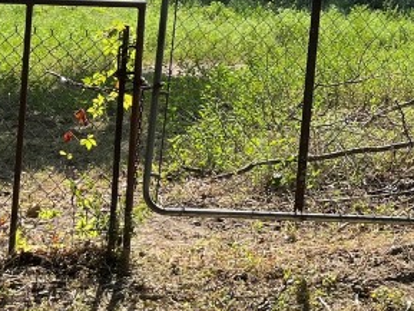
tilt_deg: +5.9
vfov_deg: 15.2
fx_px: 1101
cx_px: 486
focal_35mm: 92
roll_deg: -2.8
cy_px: -107
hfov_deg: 20.1
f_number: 1.6
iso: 50
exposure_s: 1/1600
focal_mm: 5.1
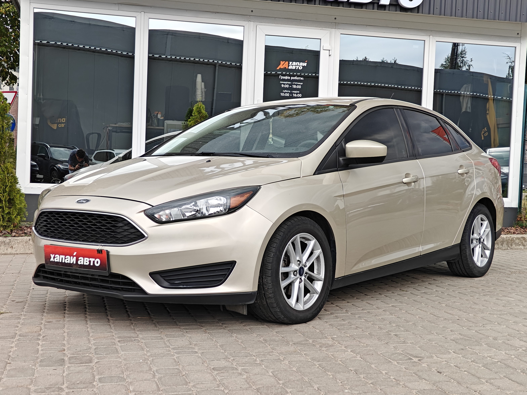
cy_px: 198
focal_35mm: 47
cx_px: 264
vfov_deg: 30.9
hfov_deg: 40.4
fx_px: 716
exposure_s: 1/640
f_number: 2
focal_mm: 7.08
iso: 50
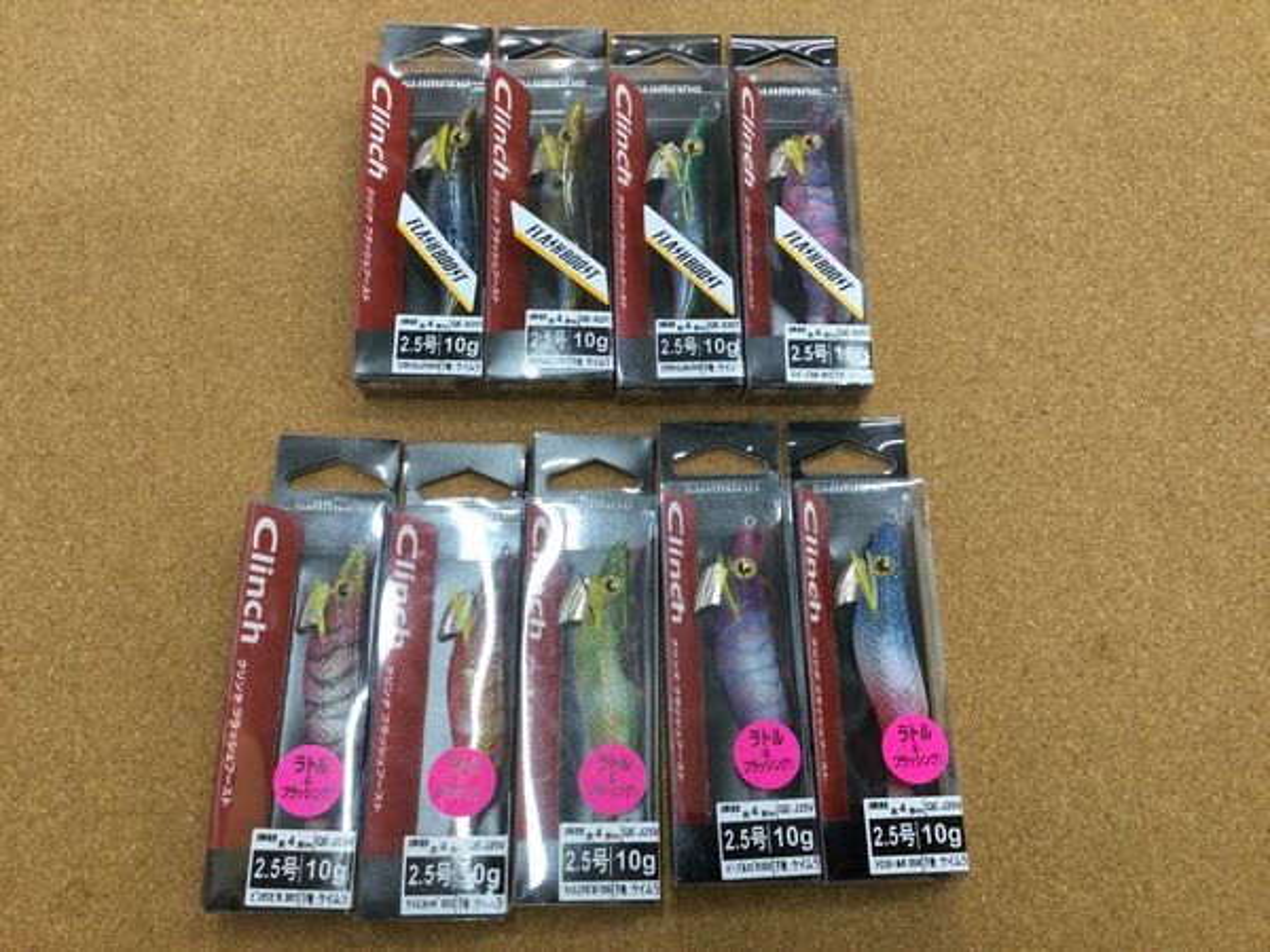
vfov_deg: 45.4
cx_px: 635
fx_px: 1137
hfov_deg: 58.4
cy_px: 476
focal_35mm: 31
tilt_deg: -74.2
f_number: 2.4
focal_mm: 3.3
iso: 32
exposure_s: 1/30
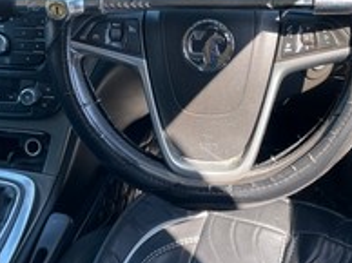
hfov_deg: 40.3
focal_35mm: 47
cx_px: 209
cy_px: 45
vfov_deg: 29.9
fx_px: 477
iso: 32
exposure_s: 1/172
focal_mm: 4.2
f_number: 1.6
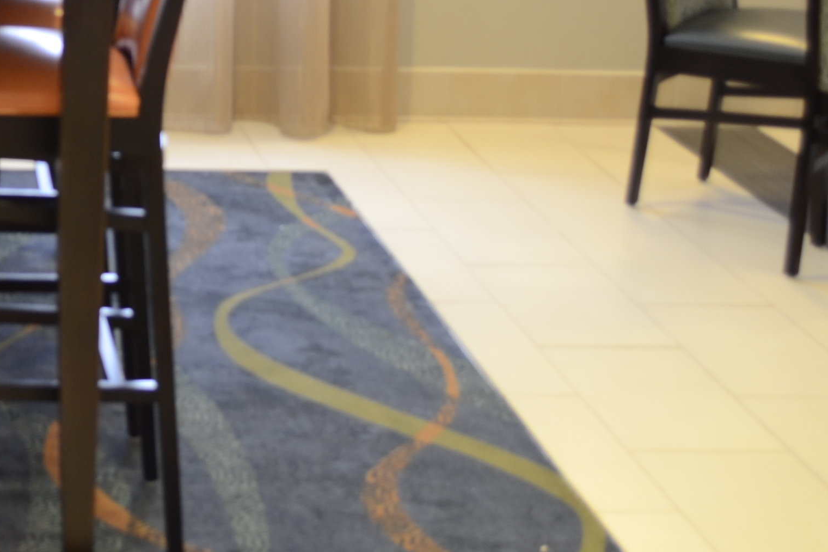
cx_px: -85
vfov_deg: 13.6
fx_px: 2300
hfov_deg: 19.5
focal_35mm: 100
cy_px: 64
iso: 100
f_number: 4
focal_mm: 22
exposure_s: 1/1.6
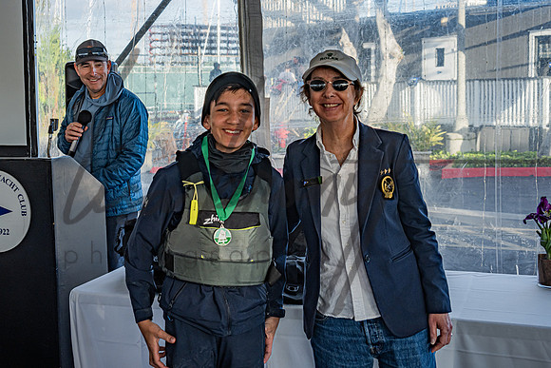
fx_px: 772
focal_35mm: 50
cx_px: 226
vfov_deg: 26.6
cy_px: 128
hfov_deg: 39.1
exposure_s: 1/250
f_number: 5.6
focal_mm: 37
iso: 140
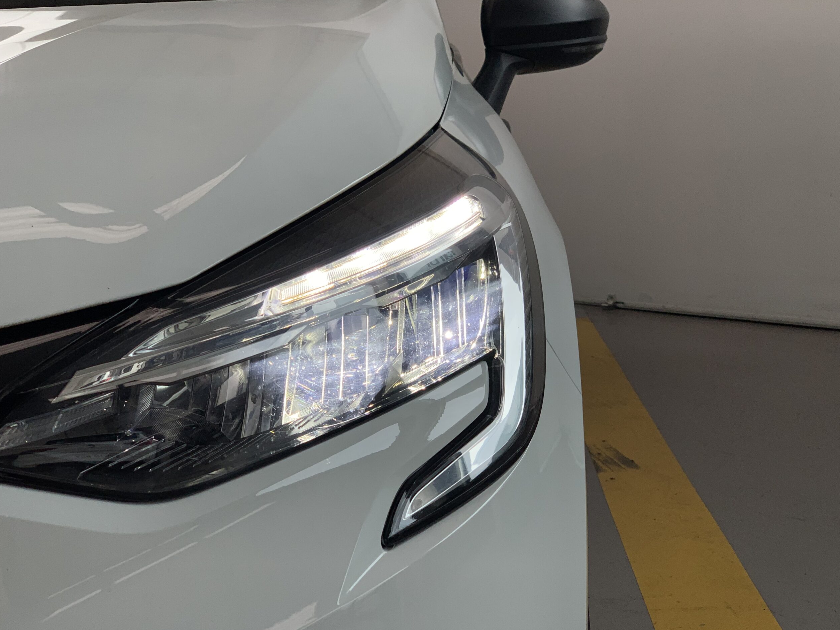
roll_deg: +2.7
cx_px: 425
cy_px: 318
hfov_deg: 36.2
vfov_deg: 27.5
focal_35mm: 53
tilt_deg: -9.1
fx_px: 1286
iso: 20
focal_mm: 6
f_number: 2.4
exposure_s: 1/300
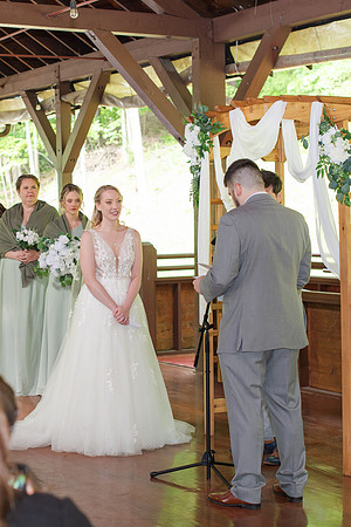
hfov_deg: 17.6
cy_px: 260
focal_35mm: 77
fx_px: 1127
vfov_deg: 26.3
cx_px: 108
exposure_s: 1/200
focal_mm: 50
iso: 360
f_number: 3.5
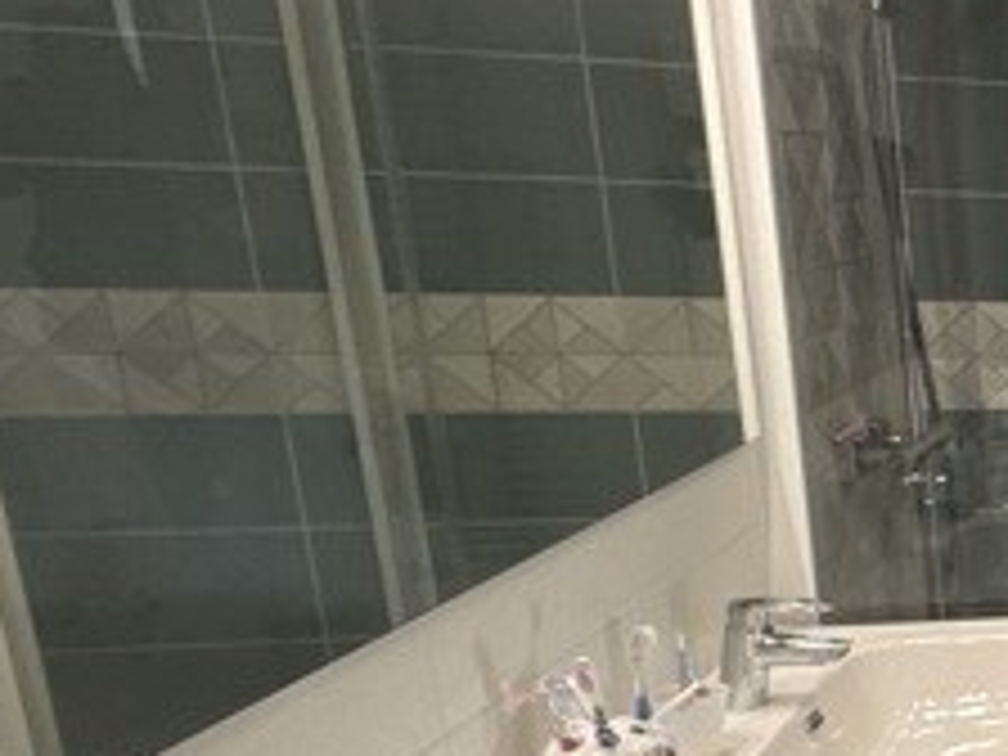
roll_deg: -2.5
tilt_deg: -13.9
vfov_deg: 28.9
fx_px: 1456
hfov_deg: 22.8
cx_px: 1782
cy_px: 504
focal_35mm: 50
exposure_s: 1/50
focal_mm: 2.22
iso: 200
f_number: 2.2
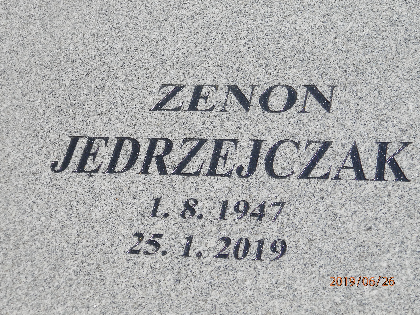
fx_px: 995
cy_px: 158
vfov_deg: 18.0
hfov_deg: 23.8
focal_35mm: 82
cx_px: 210
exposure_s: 1/800
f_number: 4.2
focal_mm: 14.6
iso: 80
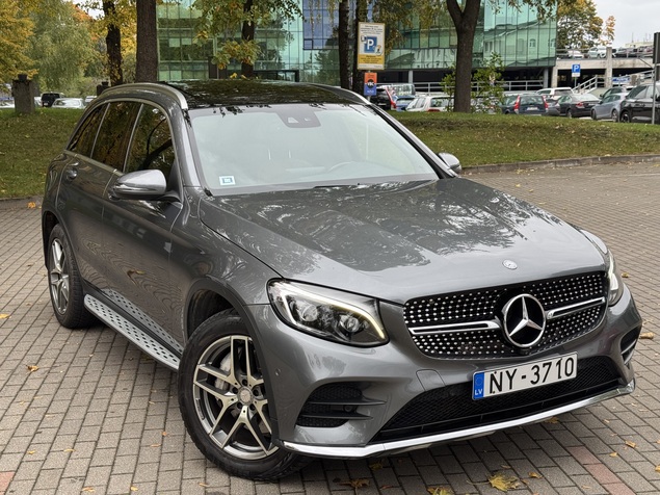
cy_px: 248
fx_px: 915
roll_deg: +1.2
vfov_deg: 30.3
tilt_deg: -8.6
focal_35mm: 48
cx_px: 330
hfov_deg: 39.7
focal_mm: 6.76
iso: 64
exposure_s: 1/356
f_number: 1.78
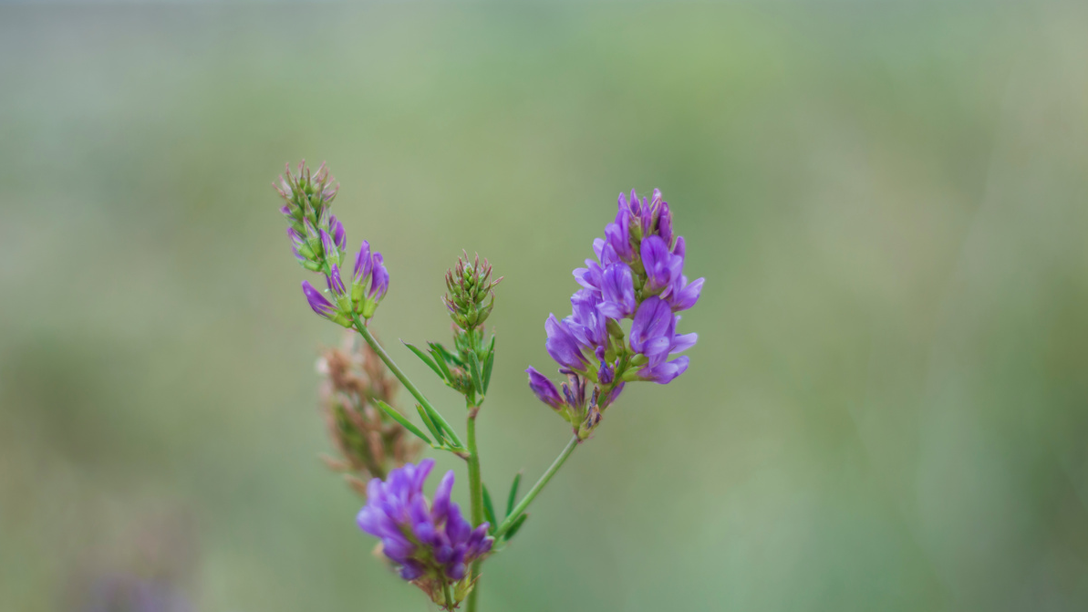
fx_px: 2279
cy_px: 257
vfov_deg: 15.3
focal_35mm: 79
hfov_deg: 26.9
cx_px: 544
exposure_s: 1/1600
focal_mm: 50
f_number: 2.2
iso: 100
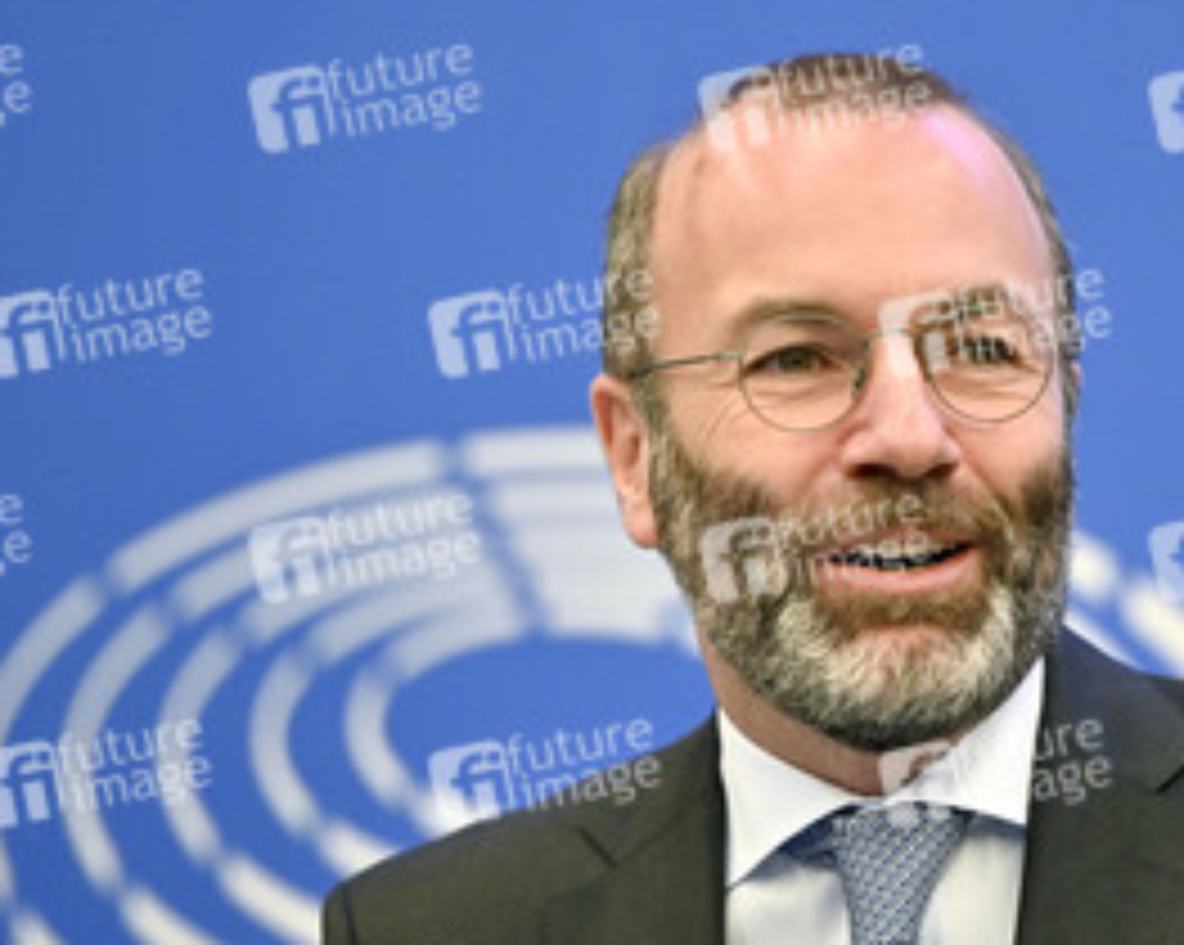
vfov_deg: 4.8
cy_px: 662
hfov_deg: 6.0
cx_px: 876
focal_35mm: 322
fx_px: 11275
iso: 640
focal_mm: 200
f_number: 2.8
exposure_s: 1/160
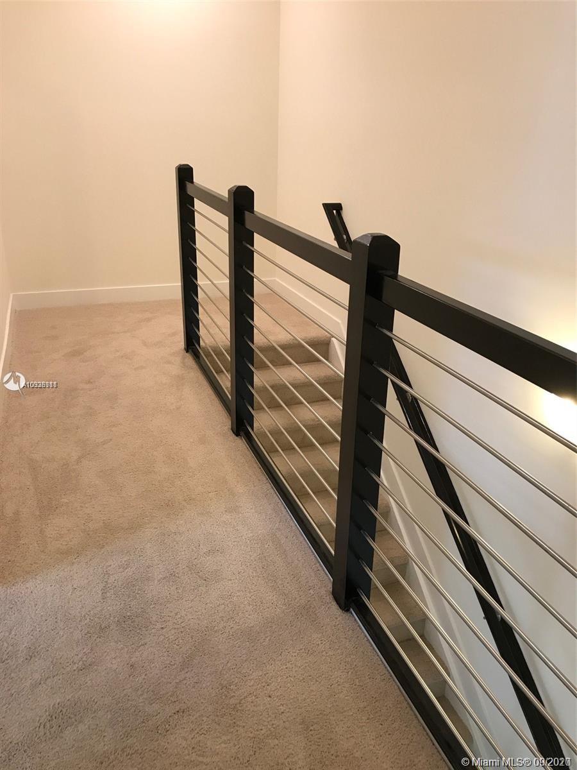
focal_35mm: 28
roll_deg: -0.5
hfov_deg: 49.7
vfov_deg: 63.4
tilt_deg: -21.8
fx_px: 622
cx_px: 288
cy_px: 385
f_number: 1.8
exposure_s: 1/24
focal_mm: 3.99
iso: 40
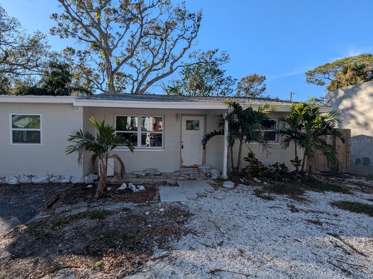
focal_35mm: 18
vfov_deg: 71.6
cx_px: 166
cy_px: 141
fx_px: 194
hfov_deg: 87.4
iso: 46
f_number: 2.2
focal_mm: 2.35
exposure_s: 1/1453
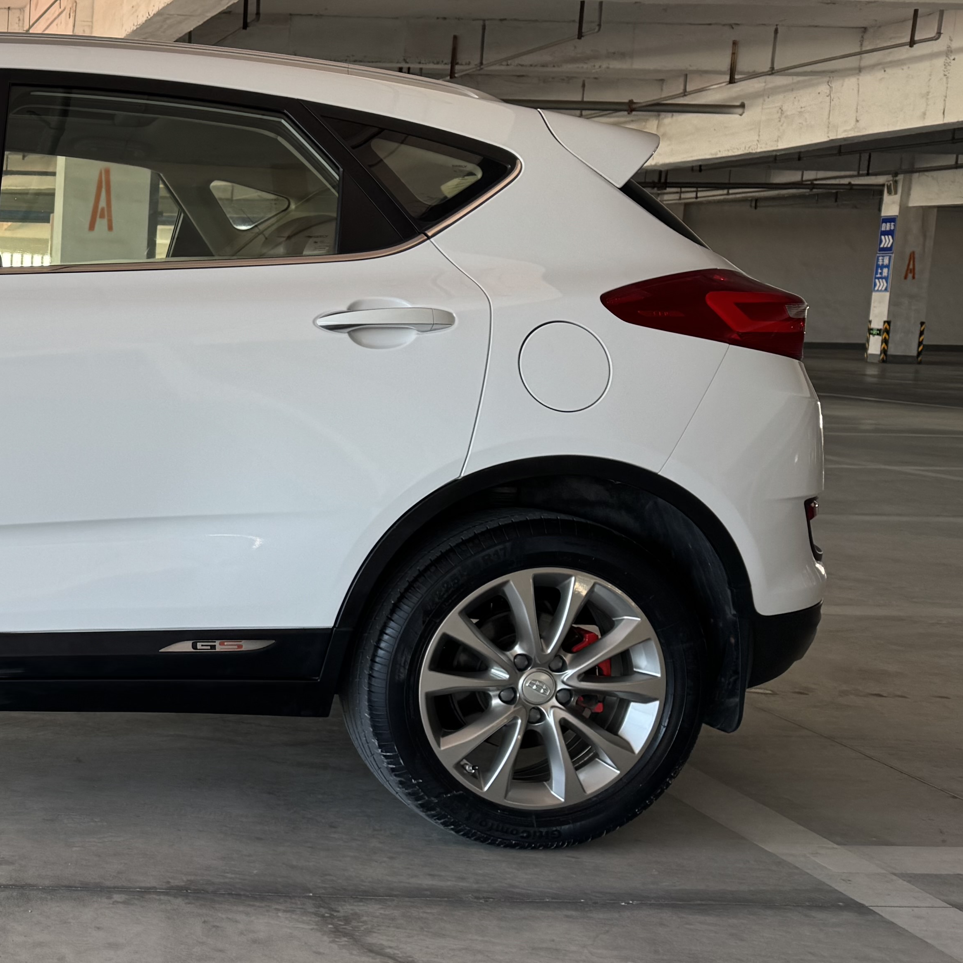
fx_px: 1637
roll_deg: -1.0
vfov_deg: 32.8
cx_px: -170
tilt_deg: -8.1
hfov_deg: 28.8
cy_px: 521
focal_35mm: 52
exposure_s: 1/203
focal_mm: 6.76
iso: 64
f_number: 1.78
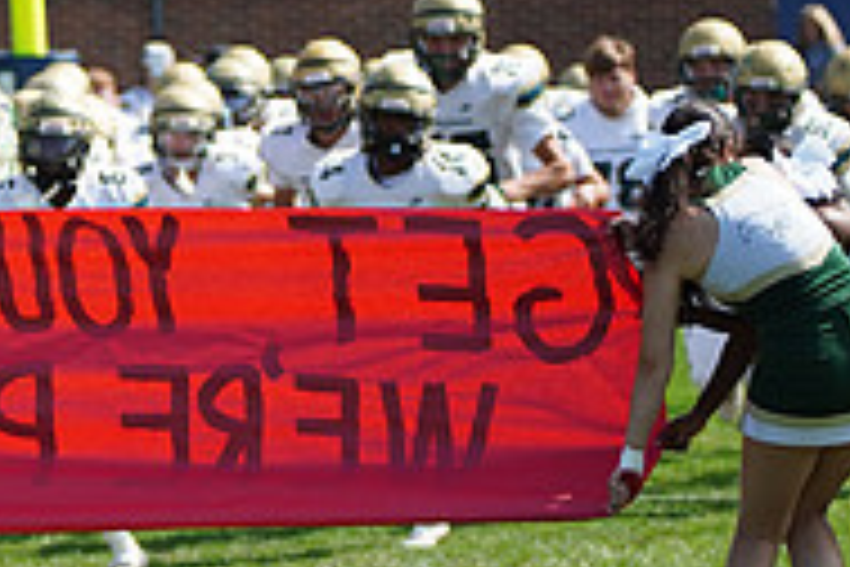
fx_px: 8688
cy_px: 263
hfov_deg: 5.6
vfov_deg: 3.7
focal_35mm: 368
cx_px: -139
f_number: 2.8
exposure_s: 1/4000
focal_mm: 120
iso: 400
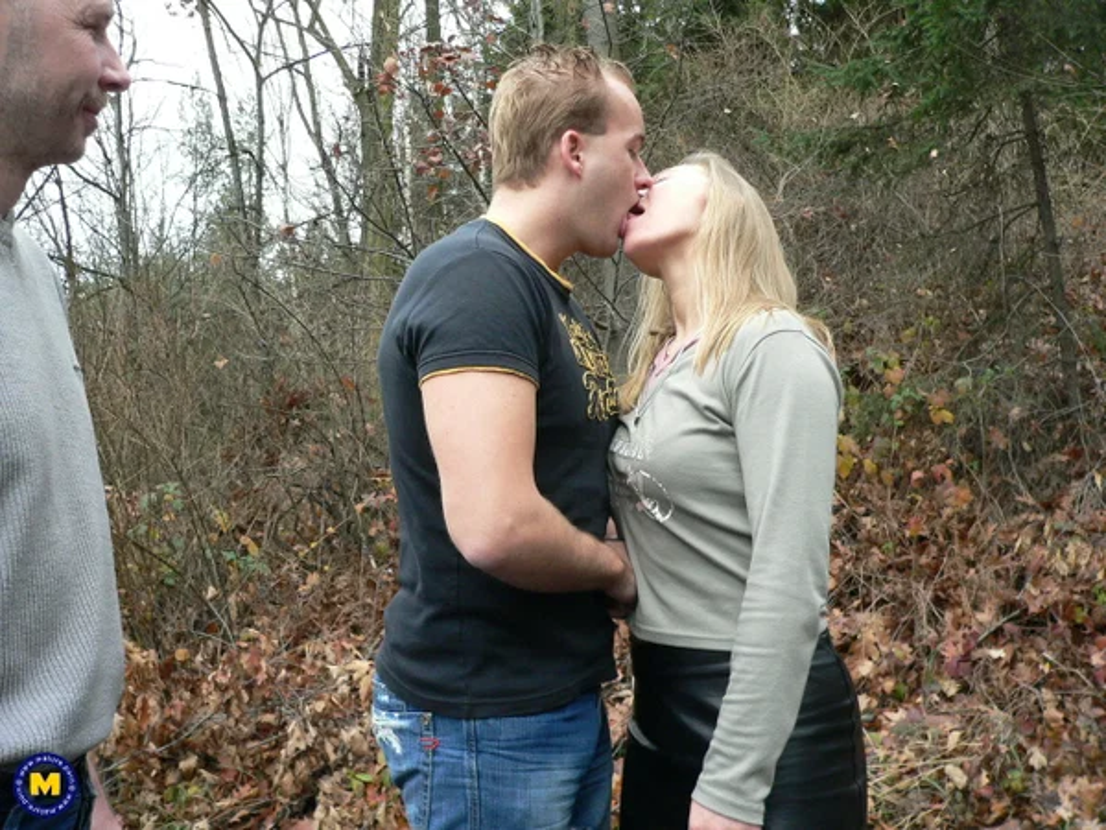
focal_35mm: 36
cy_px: 415
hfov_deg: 51.4
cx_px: 553
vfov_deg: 39.7
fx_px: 1150
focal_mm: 6
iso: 200
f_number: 2.8
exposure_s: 1/80
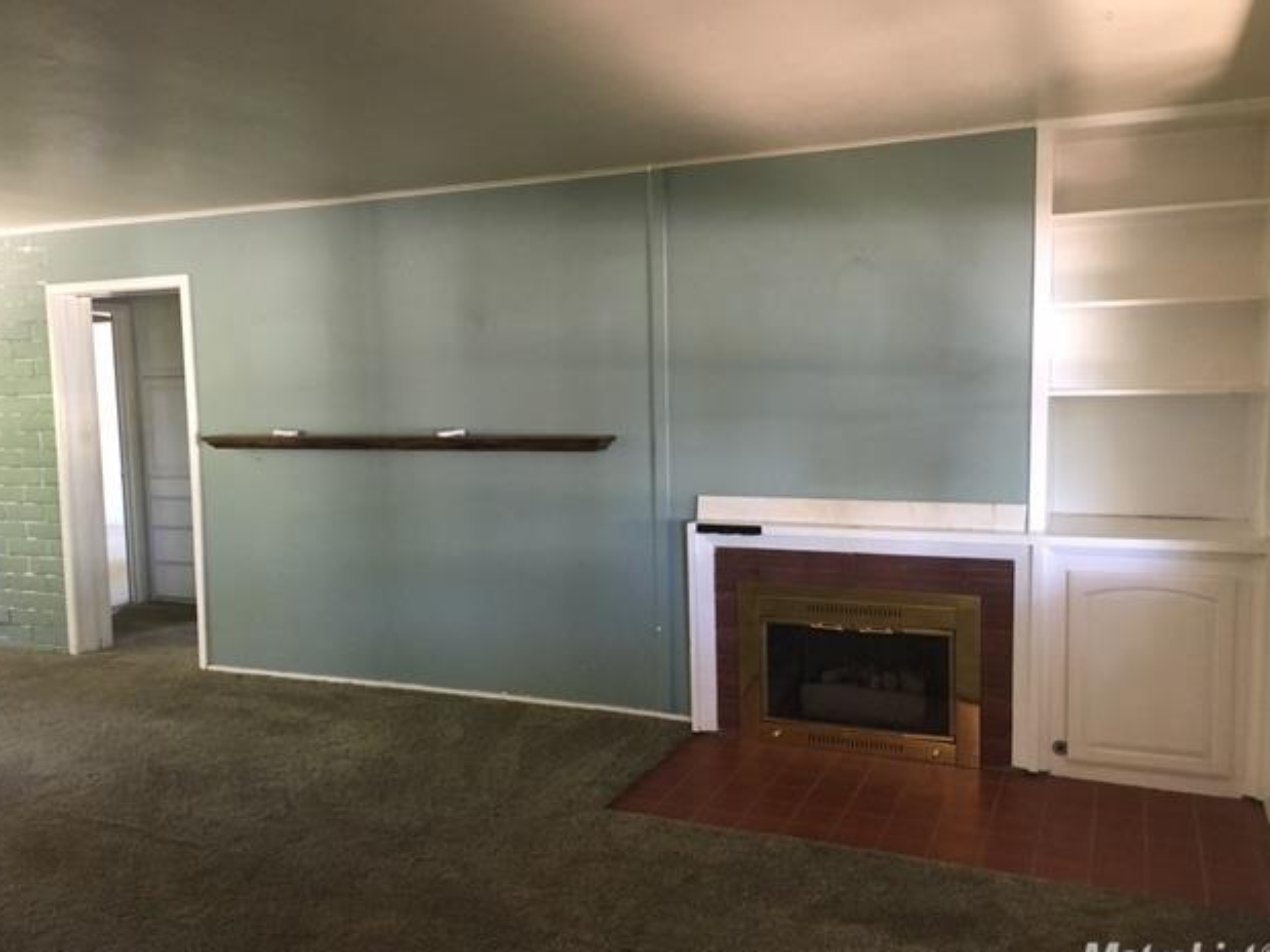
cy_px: 490
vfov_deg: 46.8
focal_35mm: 30
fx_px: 1100
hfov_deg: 60.0
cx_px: 628
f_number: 2.2
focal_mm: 4.15
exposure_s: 1/24
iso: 200
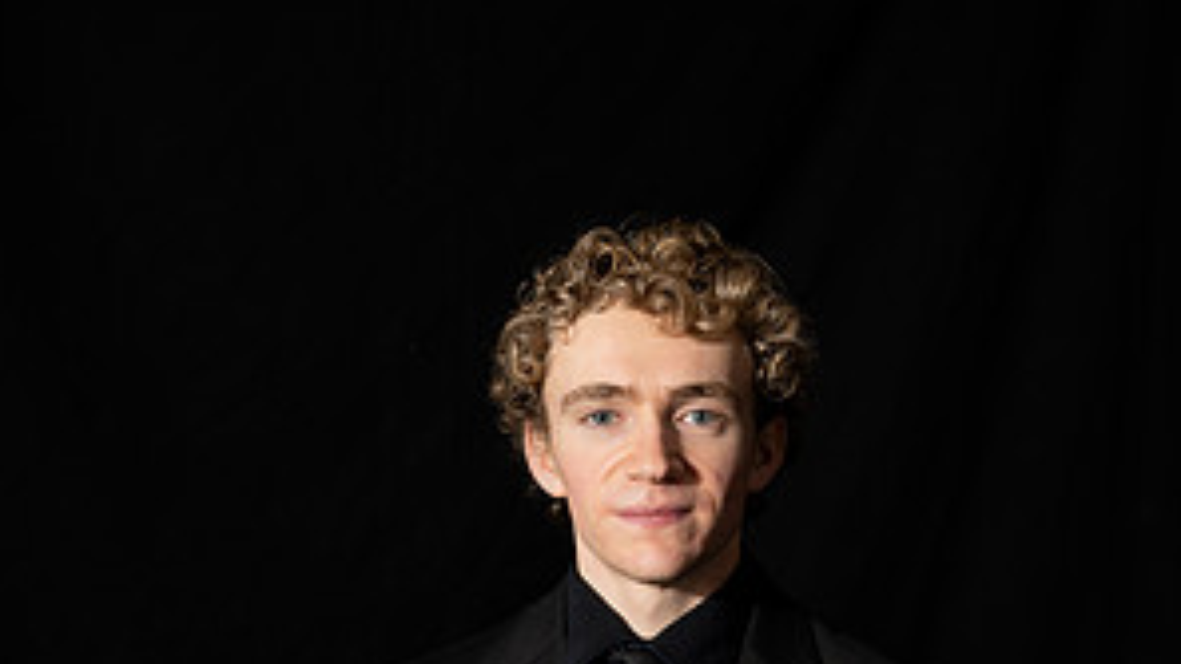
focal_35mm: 103
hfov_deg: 20.8
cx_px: 592
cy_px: 883
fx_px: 3225
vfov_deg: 11.4
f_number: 5.6
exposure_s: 1/160
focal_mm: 65
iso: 100
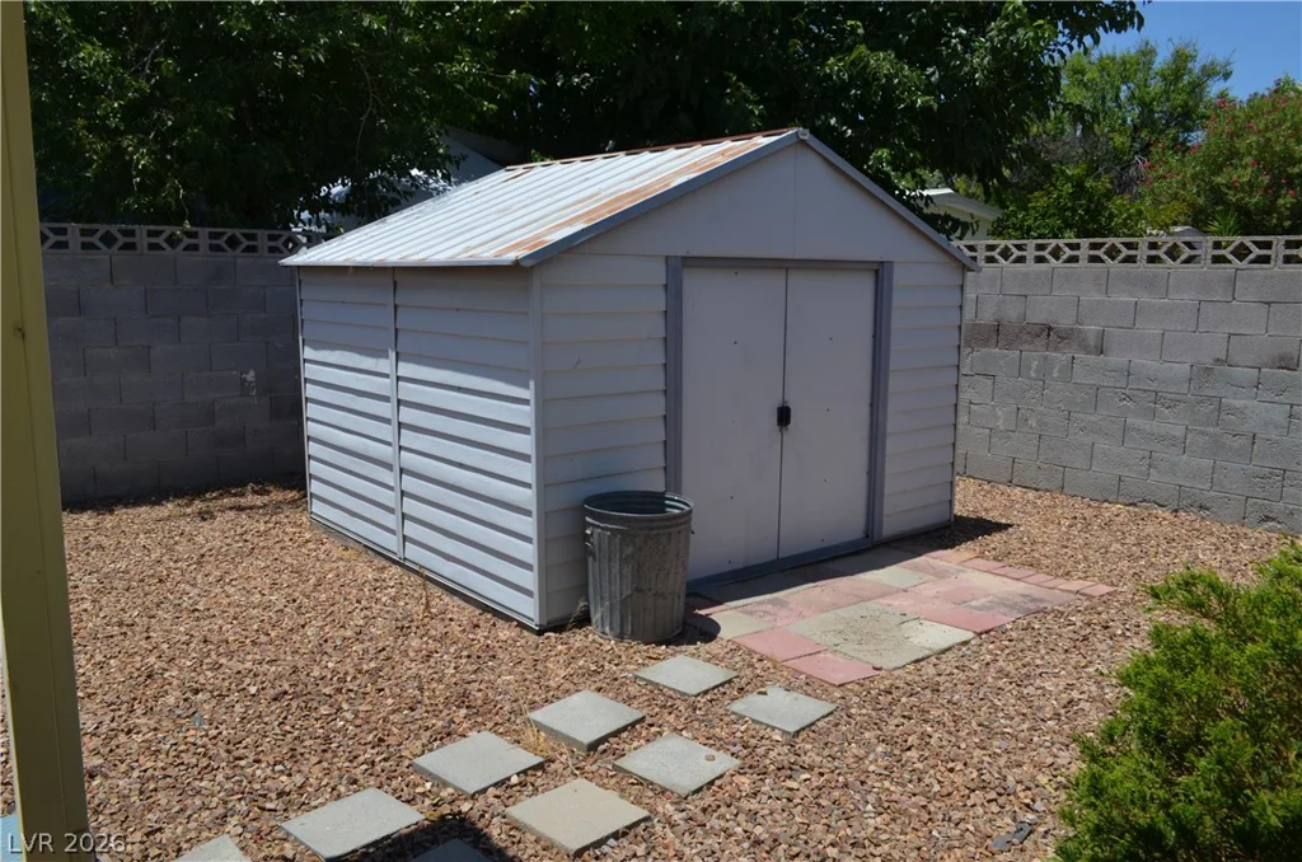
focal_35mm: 27
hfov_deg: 67.5
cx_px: 651
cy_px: 431
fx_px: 974
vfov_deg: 47.7
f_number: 9
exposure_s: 1/320
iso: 100
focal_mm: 18
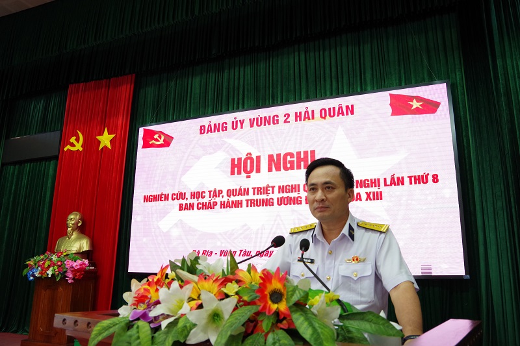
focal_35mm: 27
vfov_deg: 47.9
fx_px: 390
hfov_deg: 67.4
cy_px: 173
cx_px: 260
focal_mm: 18
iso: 1600
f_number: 5.6
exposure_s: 1/100
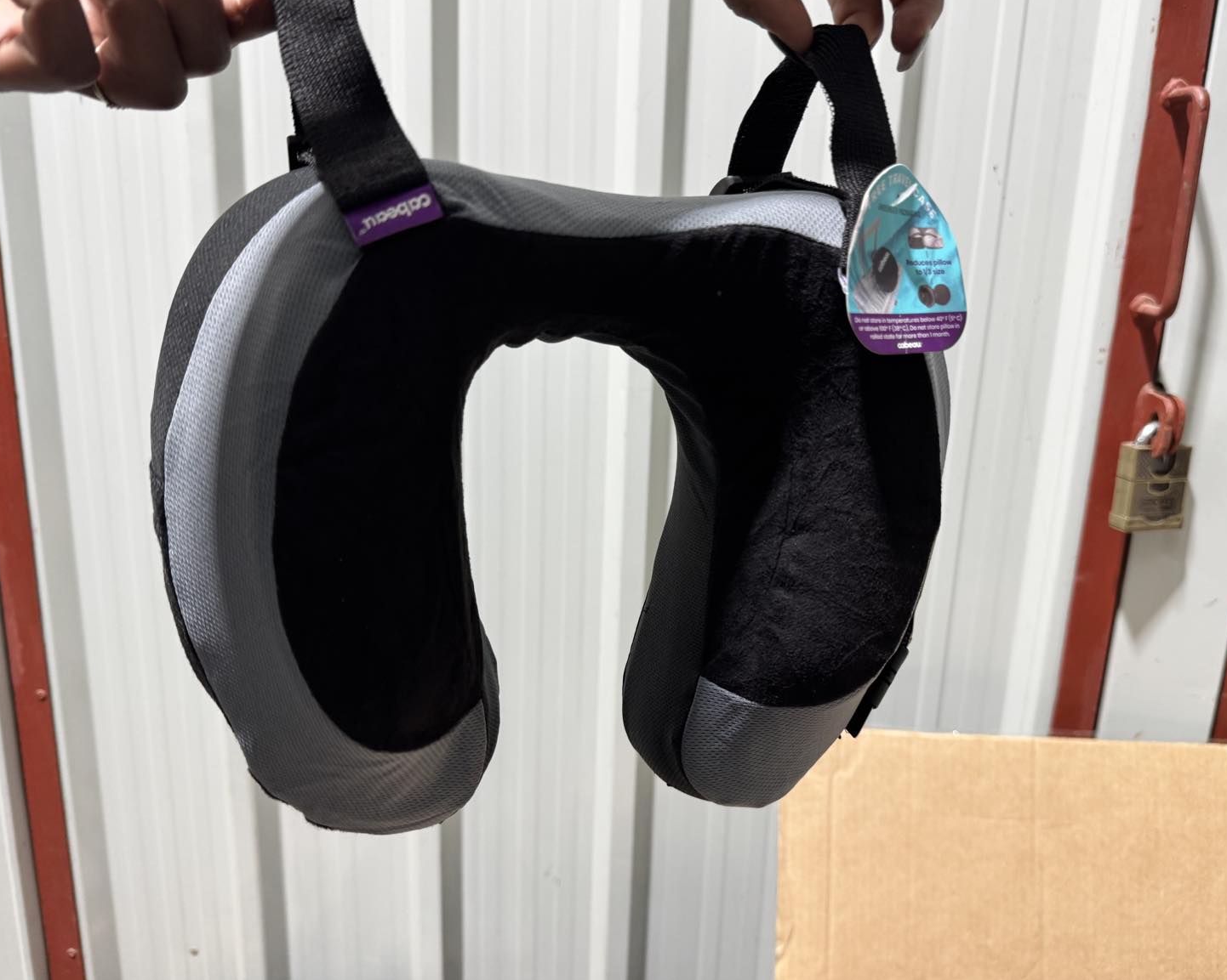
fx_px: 944
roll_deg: -2.5
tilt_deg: -14.5
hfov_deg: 66.0
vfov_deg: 54.9
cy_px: 479
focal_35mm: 26
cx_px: 653
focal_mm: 6.76
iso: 160
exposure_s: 1/50
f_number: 1.78
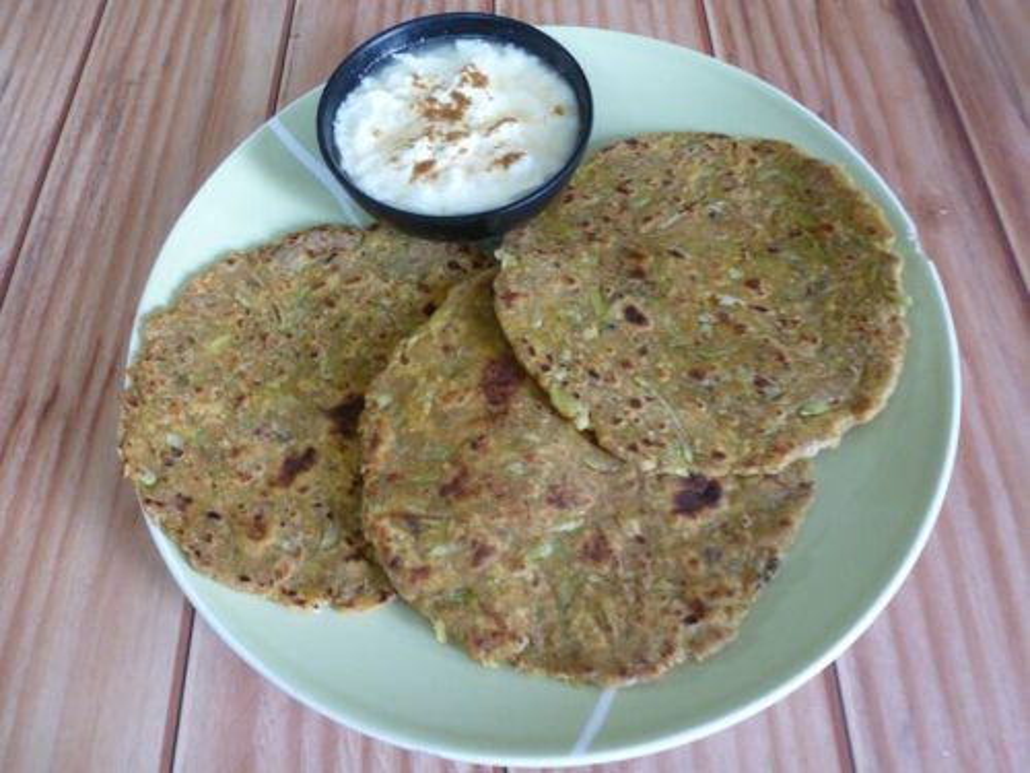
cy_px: 386
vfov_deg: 56.8
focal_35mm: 24
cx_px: 515
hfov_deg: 71.6
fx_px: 714
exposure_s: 1/10
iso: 400
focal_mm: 4.3
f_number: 3.3
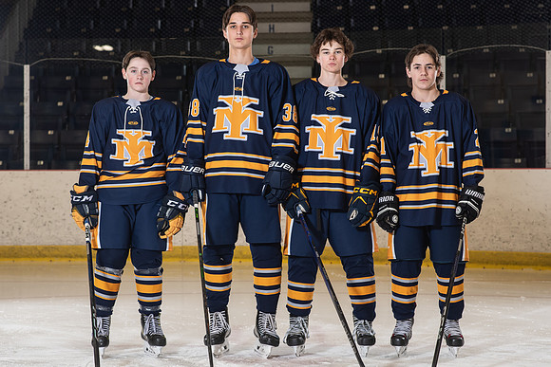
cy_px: 196
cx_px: 241
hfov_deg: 20.3
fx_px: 1539
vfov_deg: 13.6
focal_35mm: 101
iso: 640
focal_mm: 85
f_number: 5.6
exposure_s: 1/250
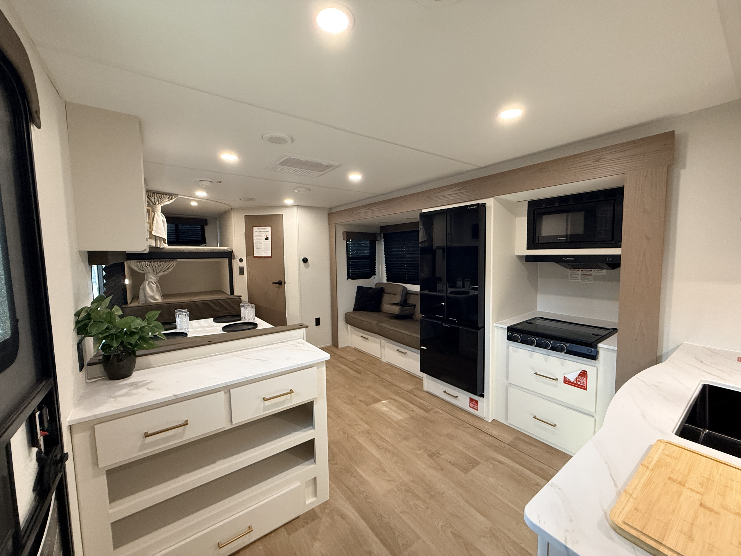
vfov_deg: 85.7
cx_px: 370
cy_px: 278
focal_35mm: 14
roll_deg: -0.3
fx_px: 300
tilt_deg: -4.1
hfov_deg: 102.1
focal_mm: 2.22
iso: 400
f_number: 2.2
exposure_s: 1/60
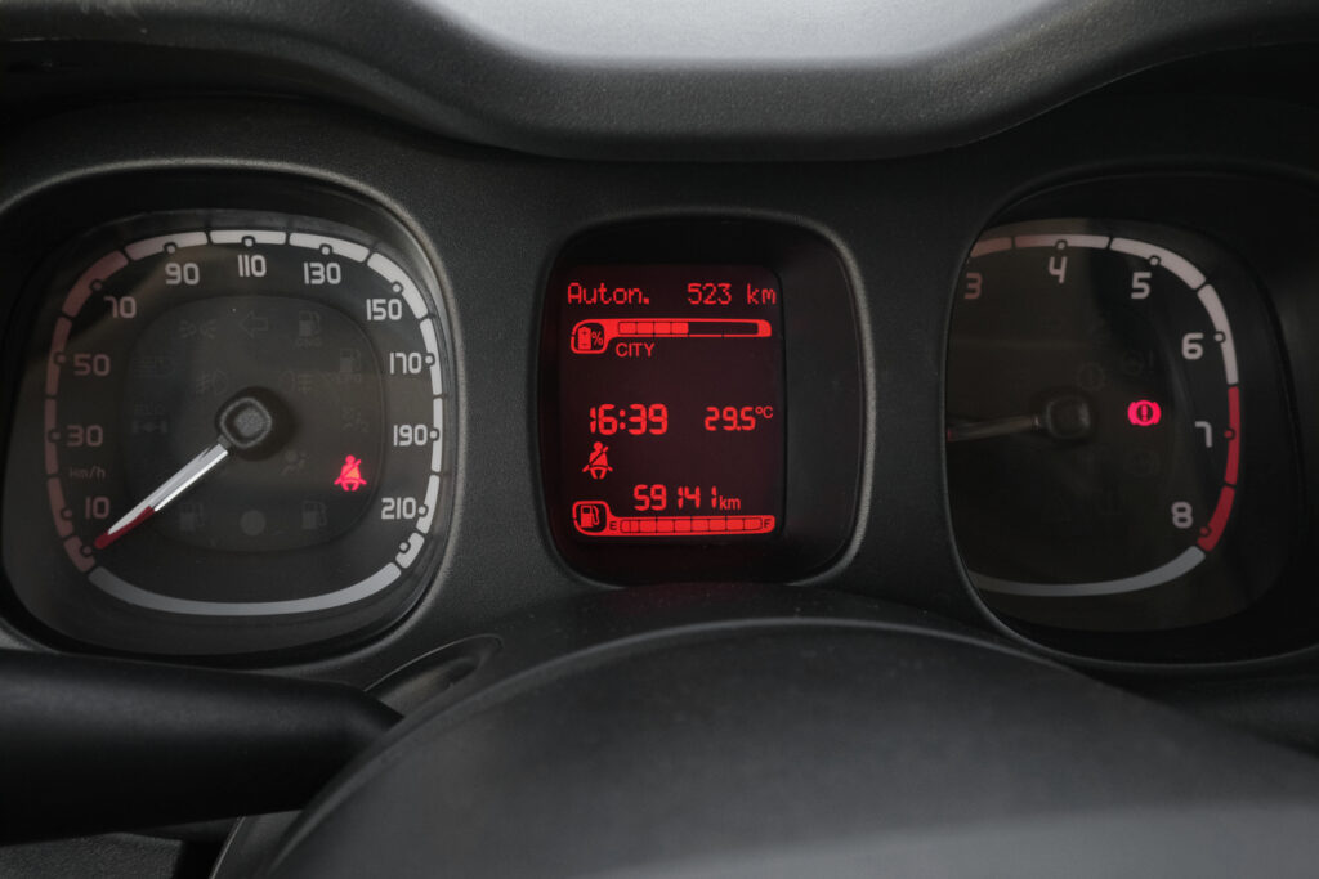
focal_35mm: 36
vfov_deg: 36.9
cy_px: 440
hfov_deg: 53.1
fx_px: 1319
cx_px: 660
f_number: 9
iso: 2000
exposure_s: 1/125
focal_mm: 24.2
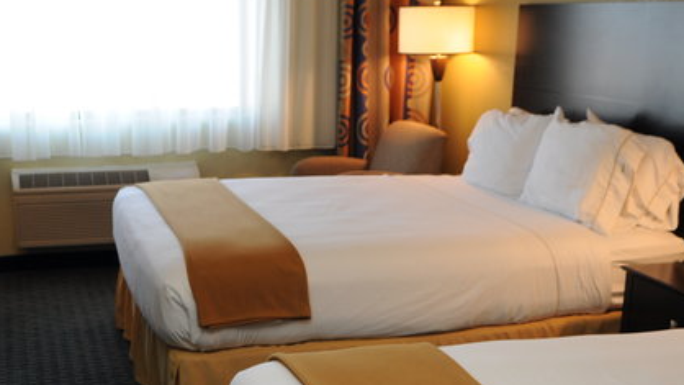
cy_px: 240
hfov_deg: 40.2
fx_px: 925
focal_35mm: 51
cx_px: 245
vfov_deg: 23.4
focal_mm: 17
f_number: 2.8
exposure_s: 1/60
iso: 200
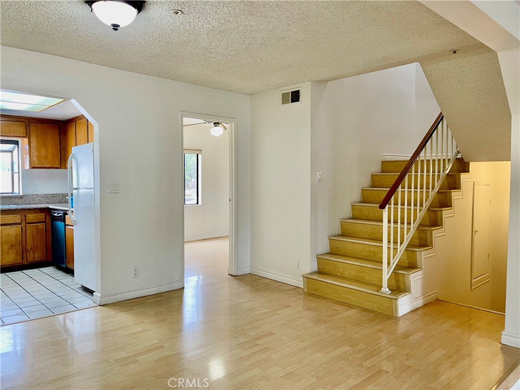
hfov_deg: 69.4
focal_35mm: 25
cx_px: 260
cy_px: 195
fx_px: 376
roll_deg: -0.1
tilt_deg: -2.4
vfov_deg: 54.9
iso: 100
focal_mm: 5.1
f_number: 1.6
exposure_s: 1/60
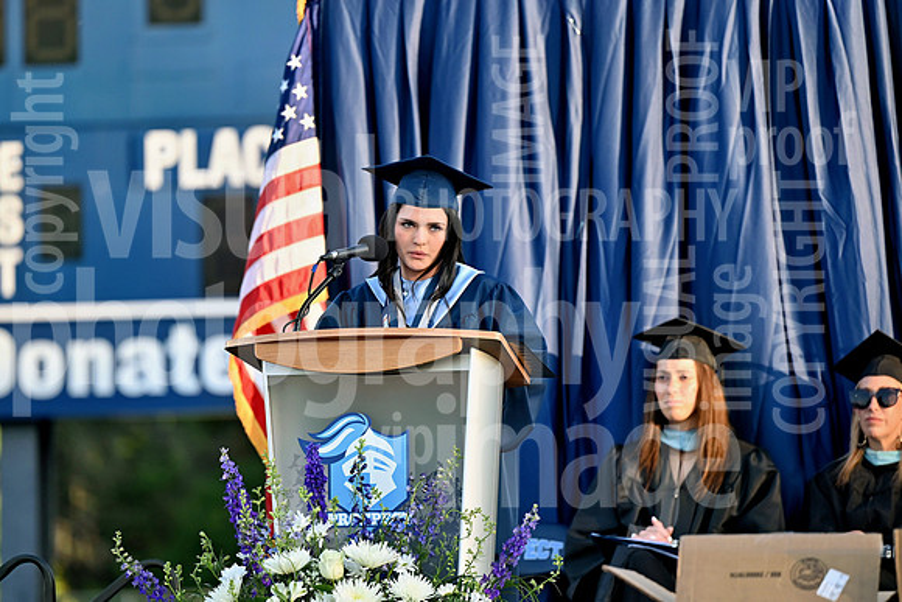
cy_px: 301
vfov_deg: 4.6
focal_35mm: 300
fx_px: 7518
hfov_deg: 6.9
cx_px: 451
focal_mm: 200
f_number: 2.8
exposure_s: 1/640
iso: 320
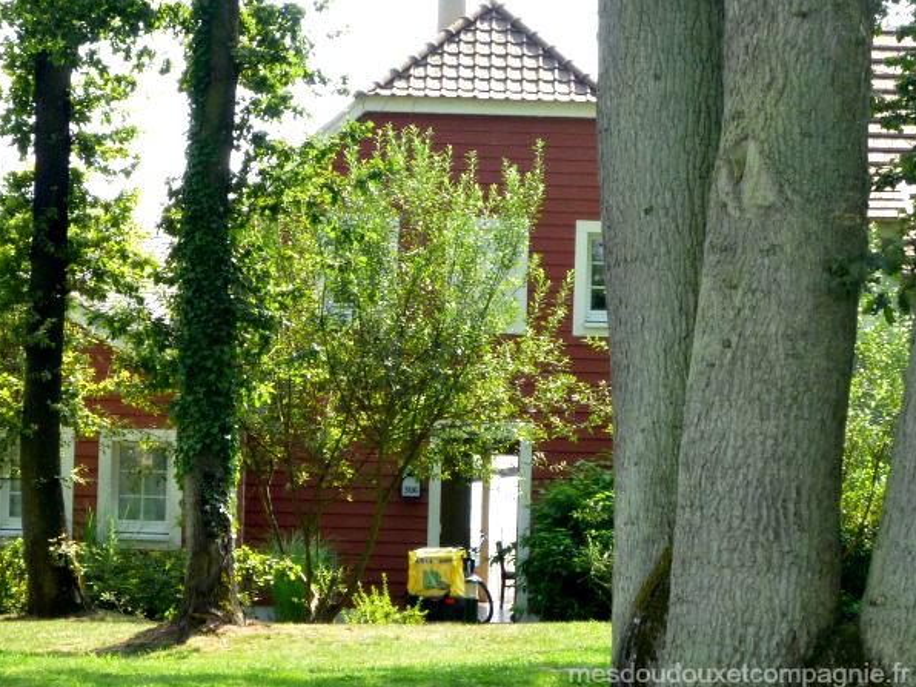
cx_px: 458
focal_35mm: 135
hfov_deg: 14.6
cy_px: 344
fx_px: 3572
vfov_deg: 11.0
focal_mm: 15.3
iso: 100
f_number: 5.7
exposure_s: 1/60
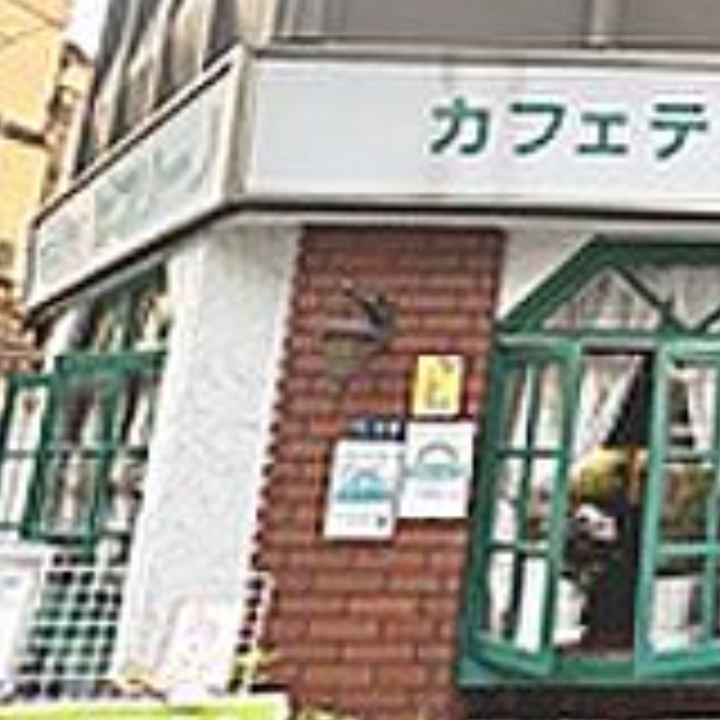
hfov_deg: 28.9
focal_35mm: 43
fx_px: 1012
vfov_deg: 38.7
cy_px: 234
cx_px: 1012
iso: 50
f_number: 1.8
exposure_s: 1/122
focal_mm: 1.57
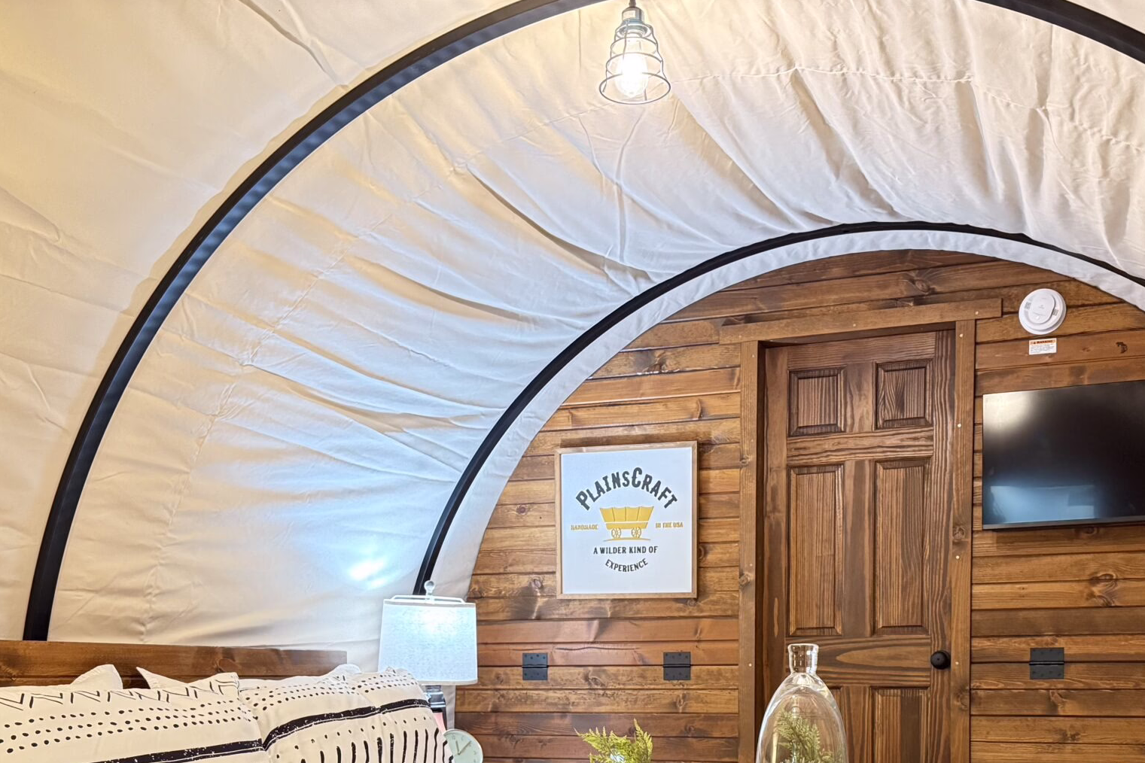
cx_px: 636
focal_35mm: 42
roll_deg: -0.2
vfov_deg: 30.2
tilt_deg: -3.2
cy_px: 719
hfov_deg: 46.3
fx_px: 1336
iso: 800
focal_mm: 6.76
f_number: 1.78
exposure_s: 1/30
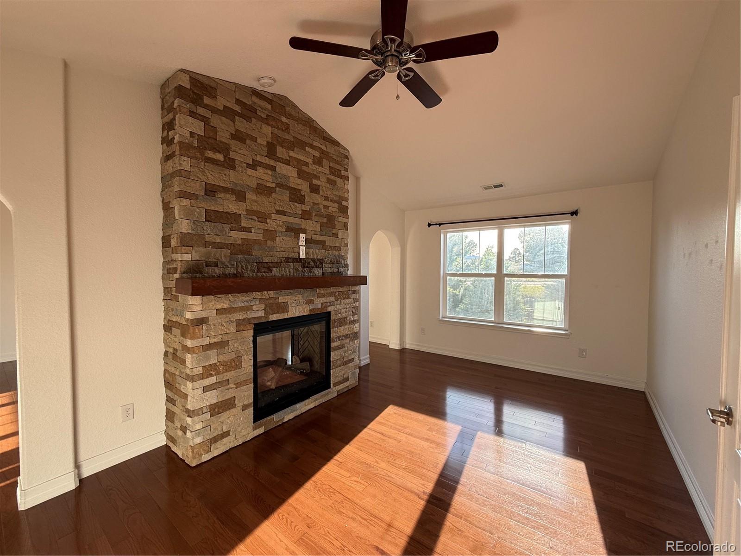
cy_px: 278
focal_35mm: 14
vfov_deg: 85.7
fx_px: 300
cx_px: 370
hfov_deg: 102.1
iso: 64
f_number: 2.2
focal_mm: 2.22
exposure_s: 1/150
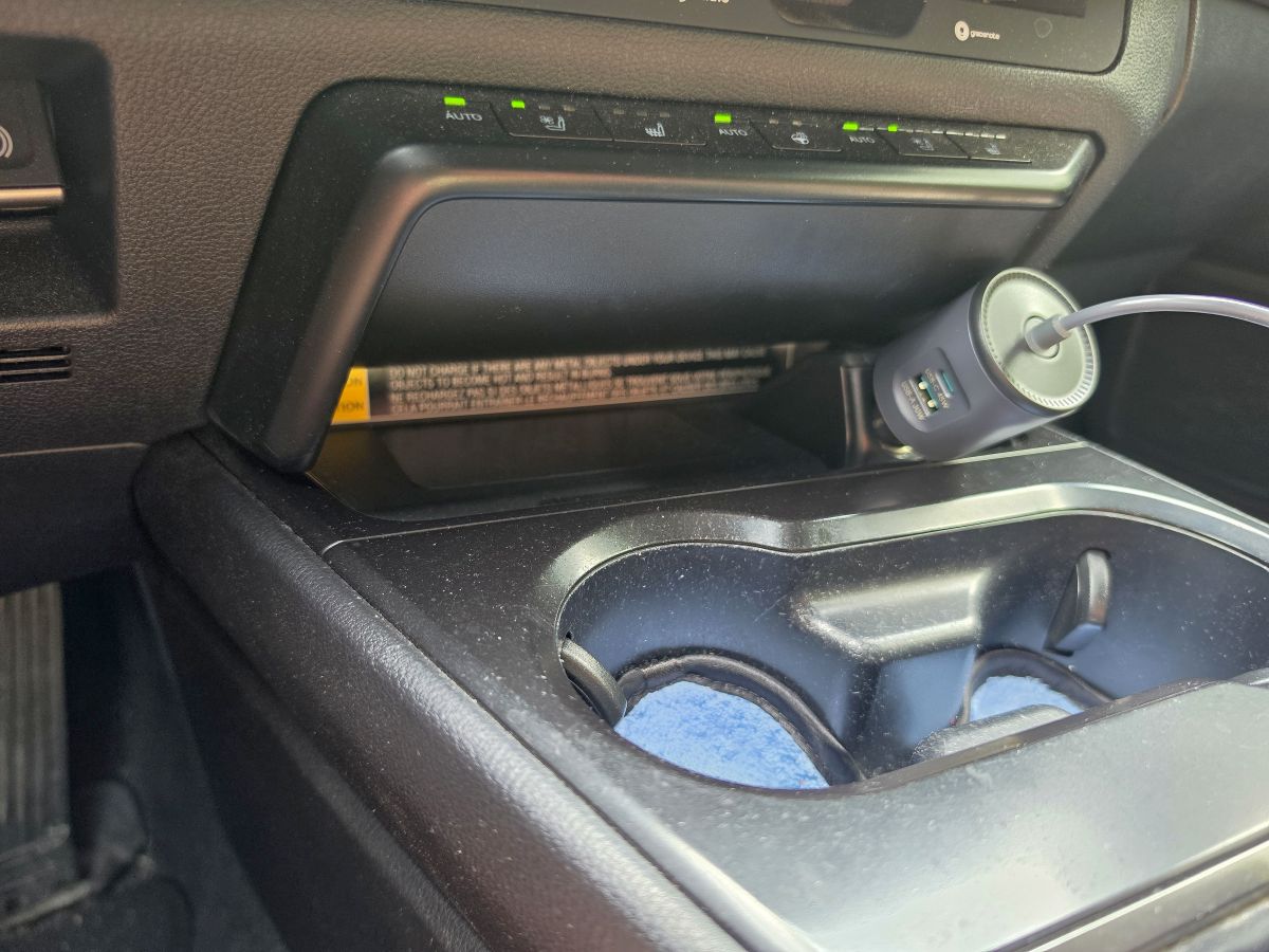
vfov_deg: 58.9
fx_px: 843
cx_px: 634
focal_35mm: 23
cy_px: 476
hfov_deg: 73.9
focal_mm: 6.5
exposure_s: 1/120
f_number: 1.4
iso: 160
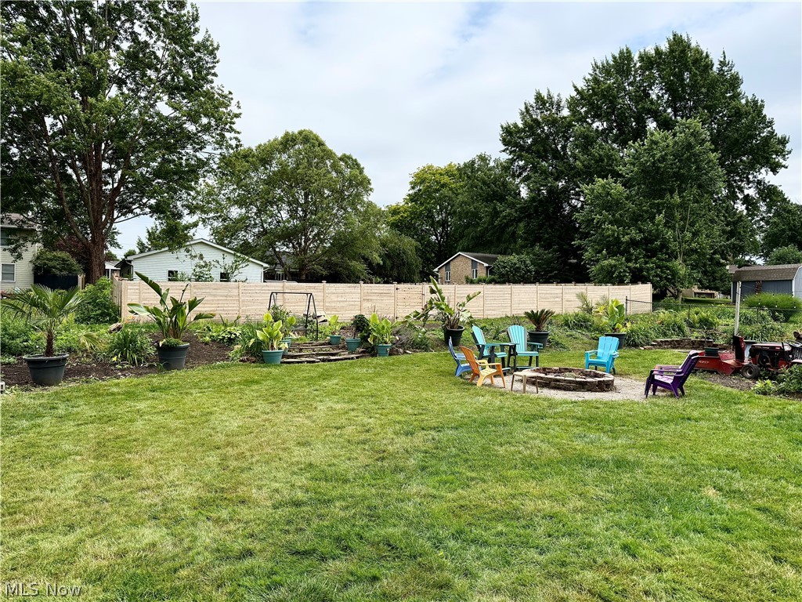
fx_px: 556
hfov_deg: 71.6
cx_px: 401
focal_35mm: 24
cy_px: 301
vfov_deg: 56.8
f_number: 1.78
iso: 100
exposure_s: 1/5319
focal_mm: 6.76
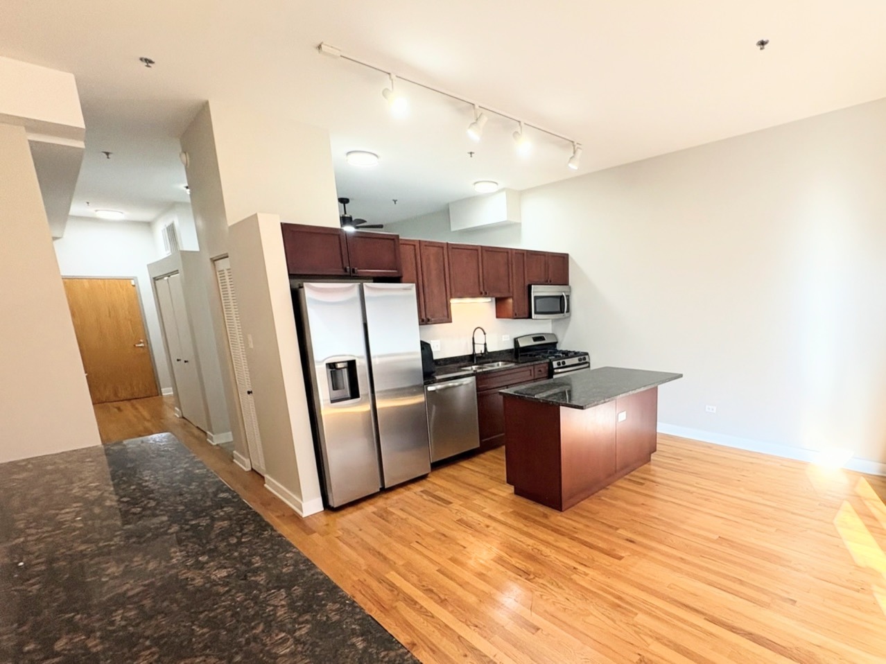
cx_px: 443
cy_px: 332
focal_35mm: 14
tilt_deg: -11.2
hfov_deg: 102.1
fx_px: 358
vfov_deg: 85.7
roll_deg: +1.9
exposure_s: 1/60
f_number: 2.2
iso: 160
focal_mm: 2.22
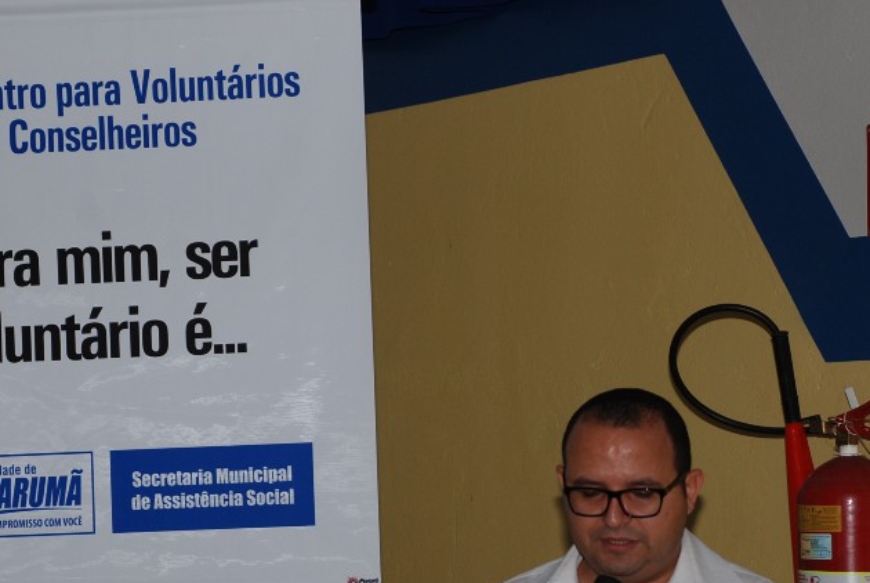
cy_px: 403
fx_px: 3896
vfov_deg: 8.5
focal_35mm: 161
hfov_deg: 12.7
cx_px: 442
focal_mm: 66
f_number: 5.3
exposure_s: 1/60
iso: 200
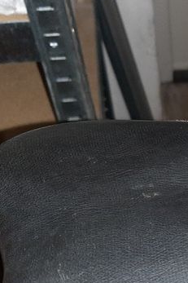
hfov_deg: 15.9
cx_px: 290
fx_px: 612
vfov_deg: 25.9
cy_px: 188
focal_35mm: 78
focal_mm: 3.93
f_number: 1.7
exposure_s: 1/20
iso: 1000
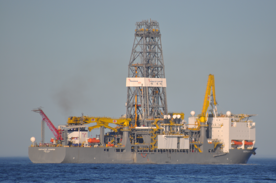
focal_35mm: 450
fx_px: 3446
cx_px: 138
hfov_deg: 4.6
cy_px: 92
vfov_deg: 3.0
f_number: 6.3
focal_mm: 300
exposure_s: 1/640
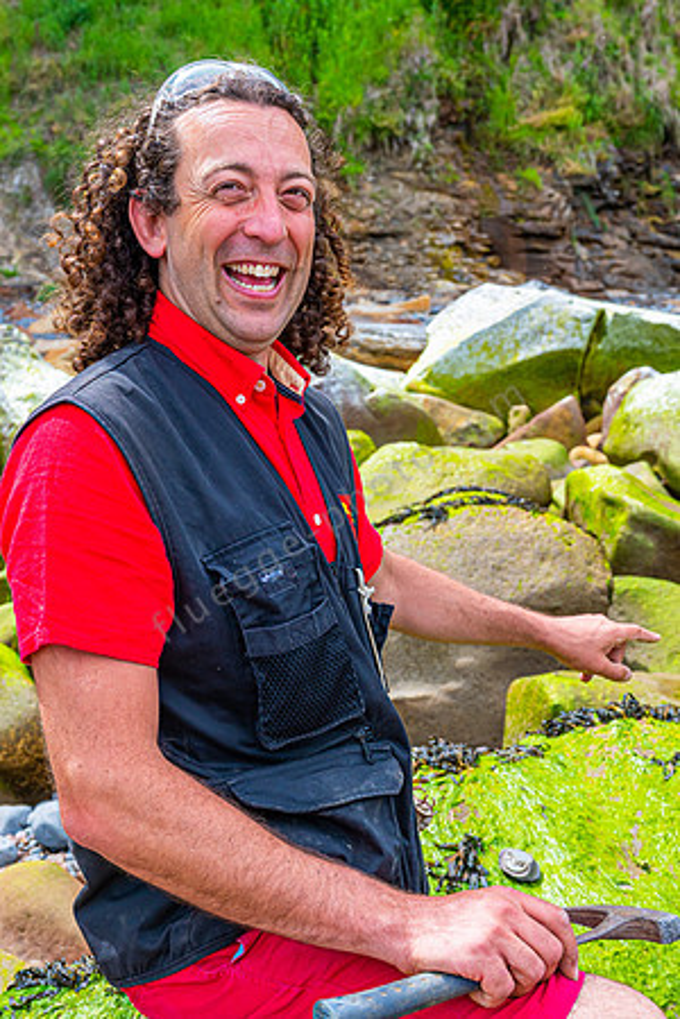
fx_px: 1303
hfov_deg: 29.2
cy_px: 510
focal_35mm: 46
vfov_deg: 42.7
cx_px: 340
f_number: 5.6
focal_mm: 31
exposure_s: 1/800
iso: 320
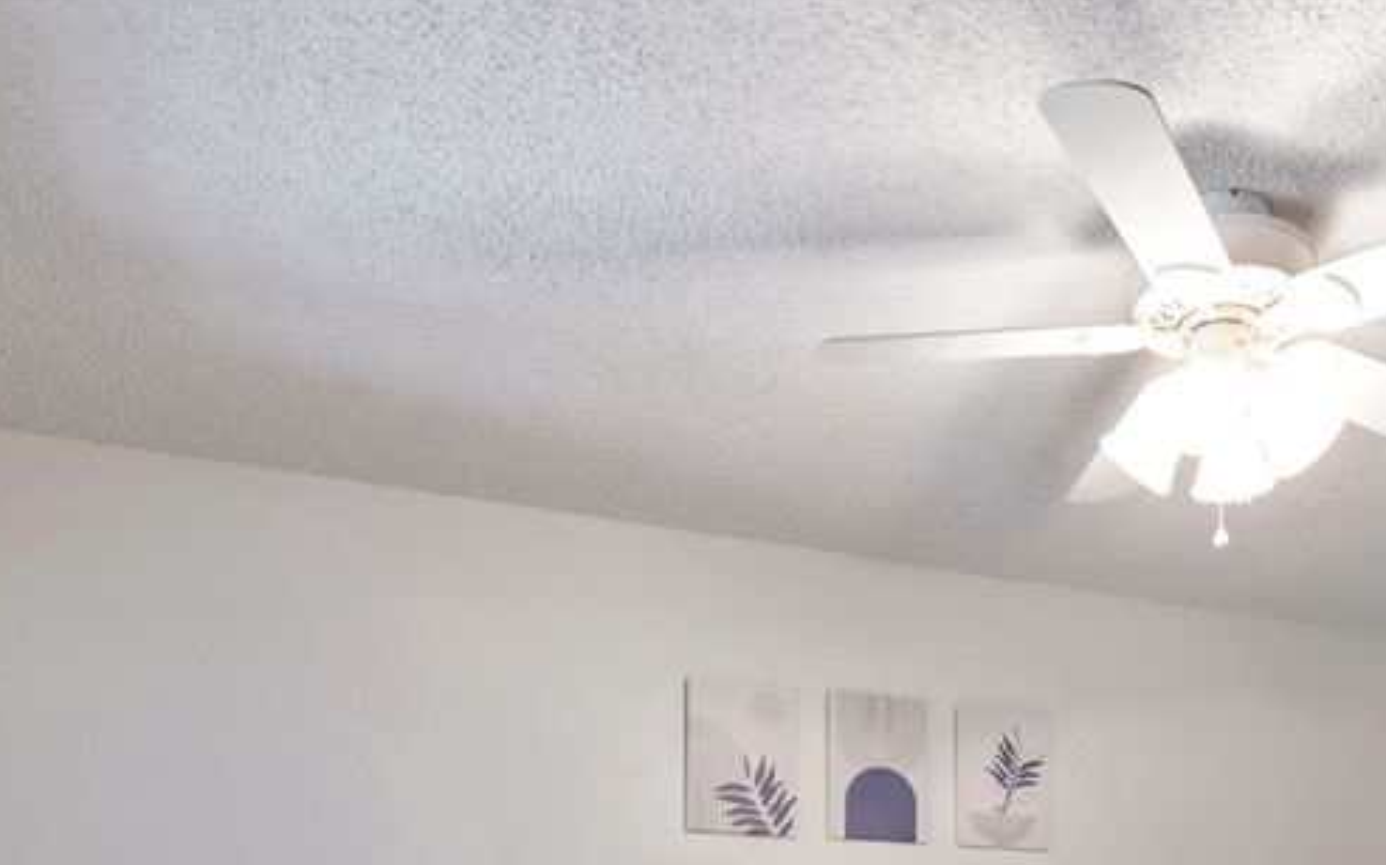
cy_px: 1009
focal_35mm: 36
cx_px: 955
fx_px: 1359
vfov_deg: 30.5
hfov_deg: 52.7
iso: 100
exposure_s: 3.2
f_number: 7.1
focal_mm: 16
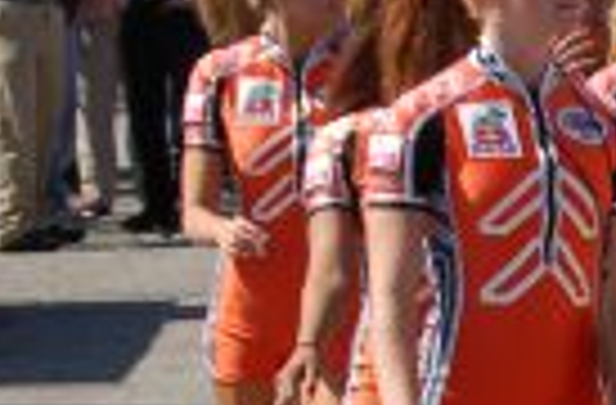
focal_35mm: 362
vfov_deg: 3.8
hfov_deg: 5.6
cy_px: 425
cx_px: 1313
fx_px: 6169
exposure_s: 1/320
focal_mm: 55
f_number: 9
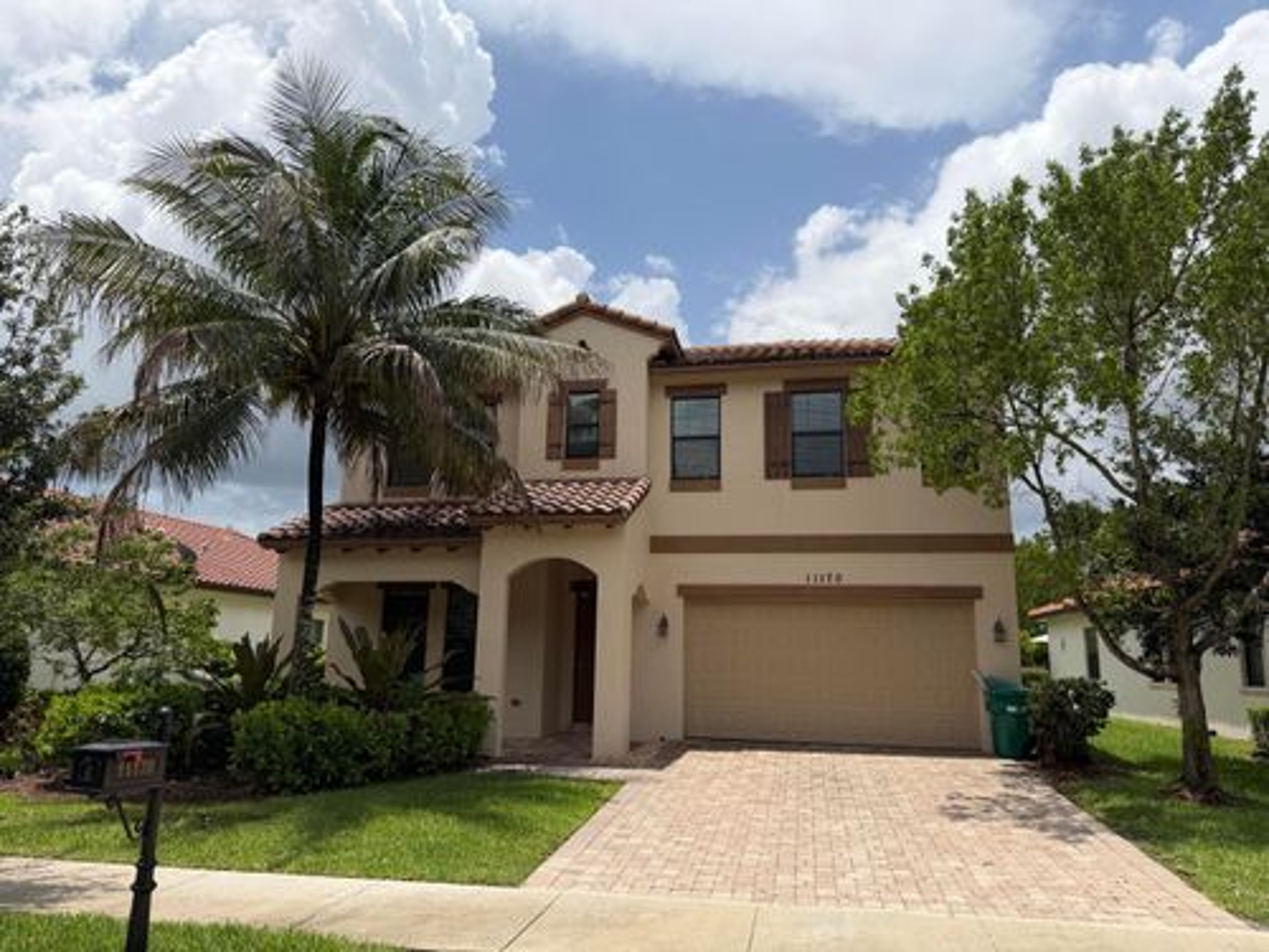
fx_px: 880
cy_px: 476
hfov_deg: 71.6
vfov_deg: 56.8
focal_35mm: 24
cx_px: 634
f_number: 1.78
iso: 80
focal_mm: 6.76
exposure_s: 1/8130
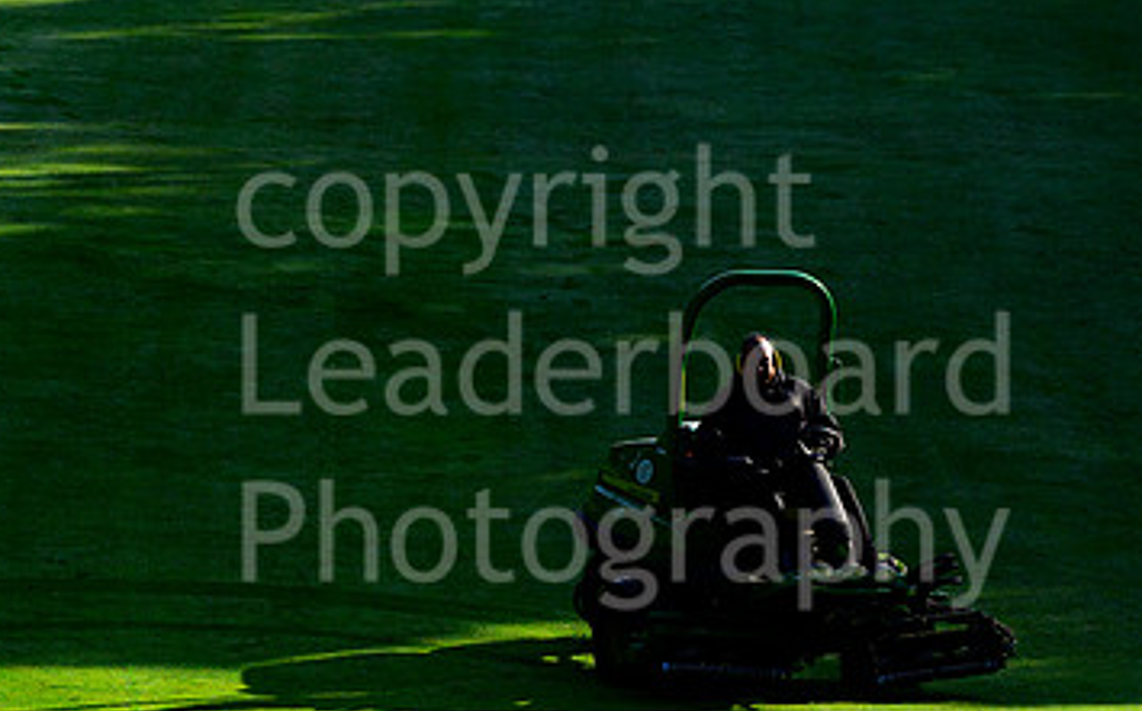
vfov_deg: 3.3
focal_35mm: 397
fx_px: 12342
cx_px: 809
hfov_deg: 5.3
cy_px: 554
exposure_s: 1/3200
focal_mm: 200
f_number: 5.6
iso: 800
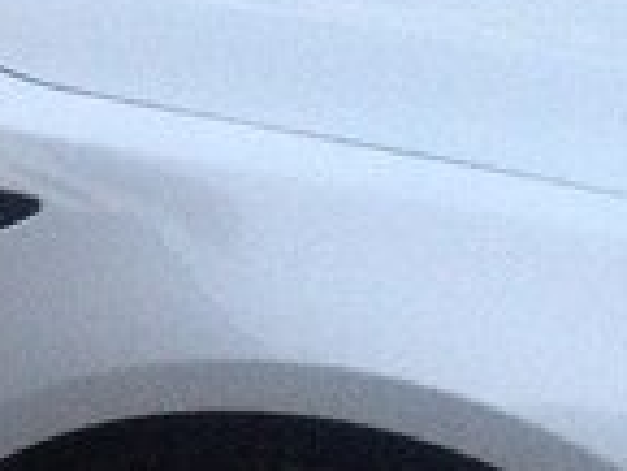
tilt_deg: -24.6
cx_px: -696
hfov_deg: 12.7
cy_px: 175
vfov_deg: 11.2
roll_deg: +6.0
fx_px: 2393
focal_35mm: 132
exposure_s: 1/25
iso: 320
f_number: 2.2
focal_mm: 4.15
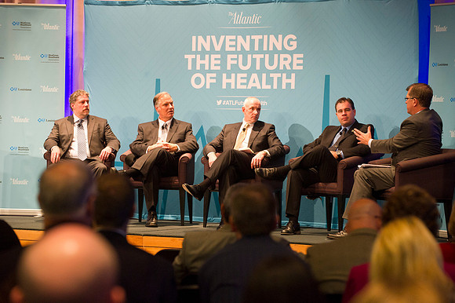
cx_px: 228
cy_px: 152
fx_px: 1642
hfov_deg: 15.8
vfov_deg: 10.5
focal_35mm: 130
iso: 2500
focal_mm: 130
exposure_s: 1/125
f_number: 3.5
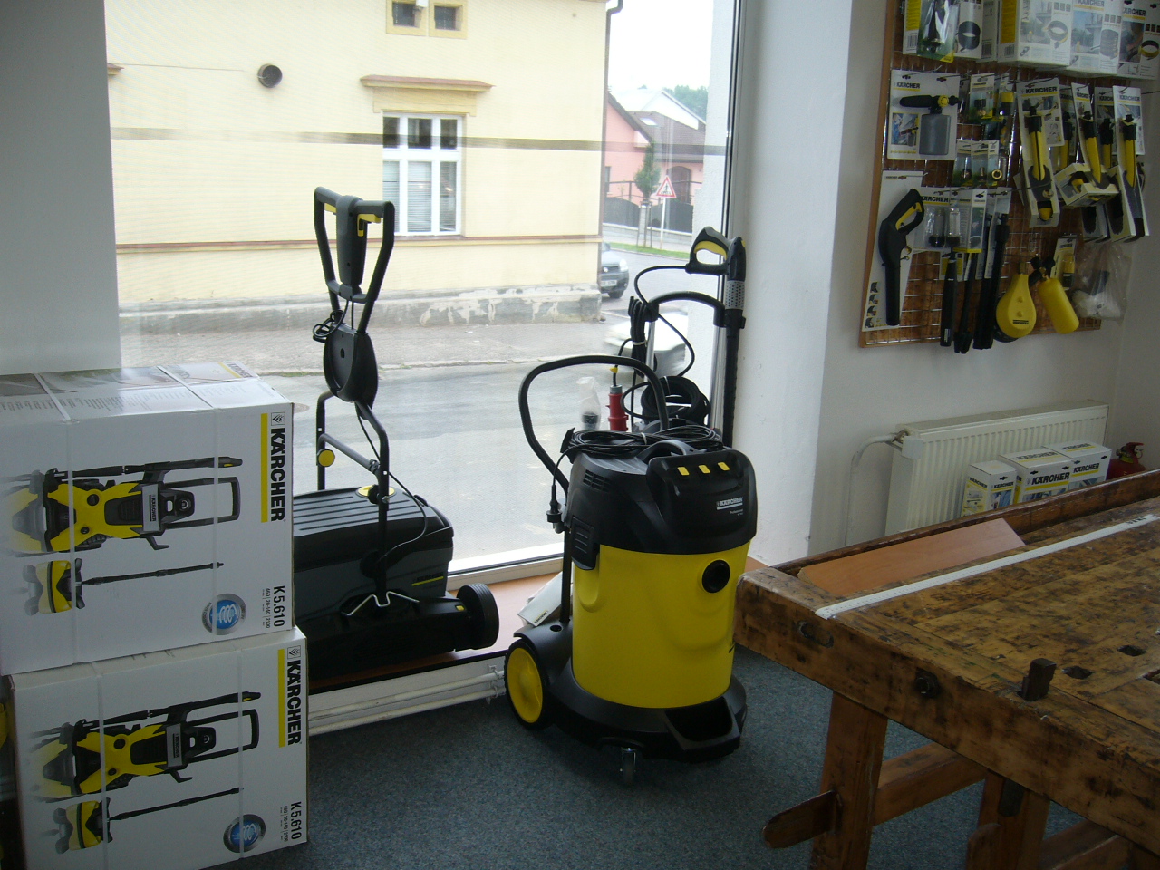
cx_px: 580
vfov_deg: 40.7
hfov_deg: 52.6
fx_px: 1173
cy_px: 435
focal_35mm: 35
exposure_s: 1/30
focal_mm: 5.8
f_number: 2.8
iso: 80
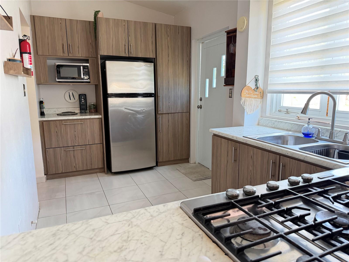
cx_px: 174
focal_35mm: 24
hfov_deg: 71.6
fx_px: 242
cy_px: 131
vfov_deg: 56.8
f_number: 1.78
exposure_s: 1/60
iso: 500
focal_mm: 6.76
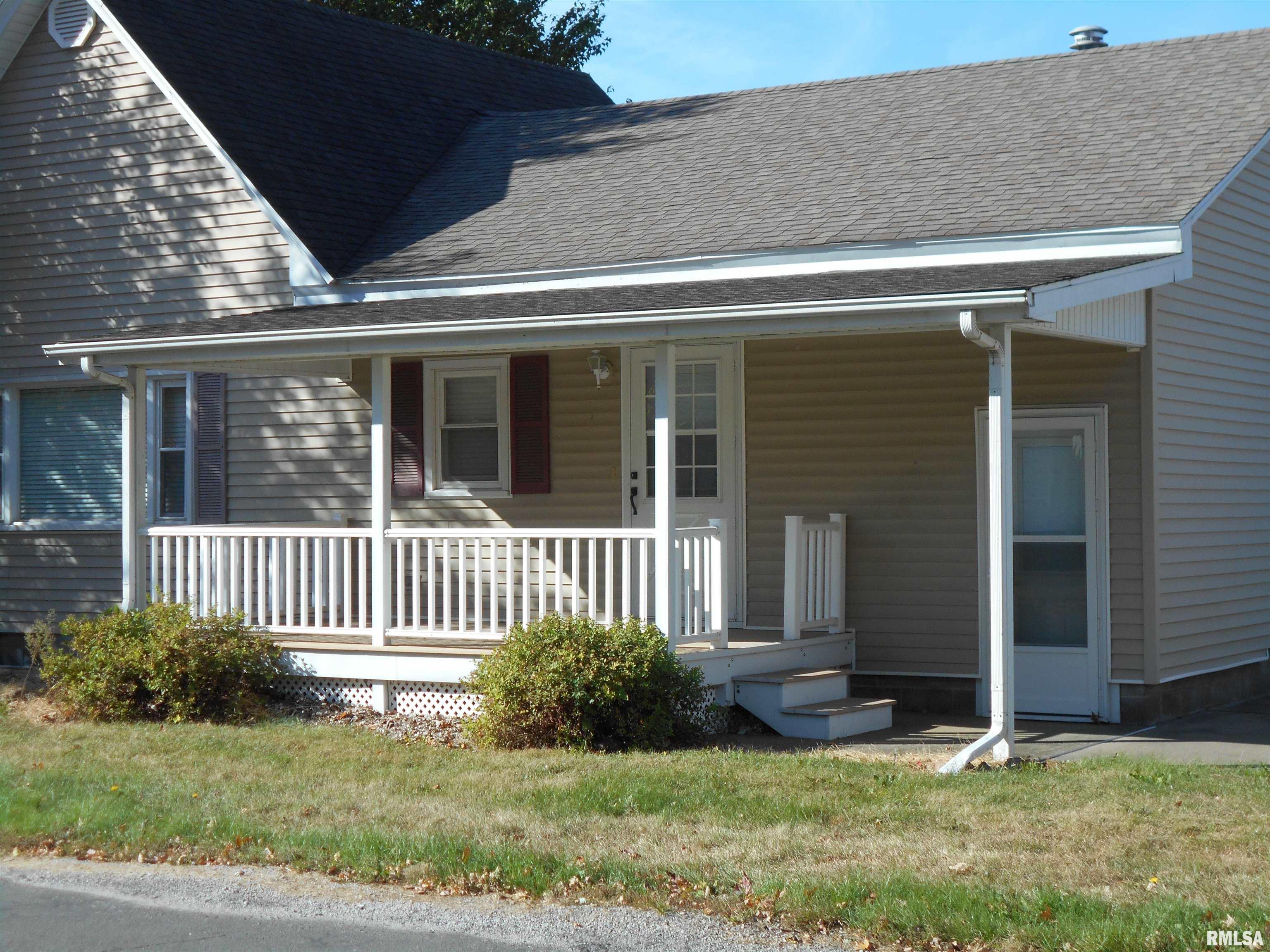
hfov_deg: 29.8
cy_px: 476
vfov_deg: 22.6
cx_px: 635
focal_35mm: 65
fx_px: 2385
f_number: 5.3
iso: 80
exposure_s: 1/400
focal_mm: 11.6
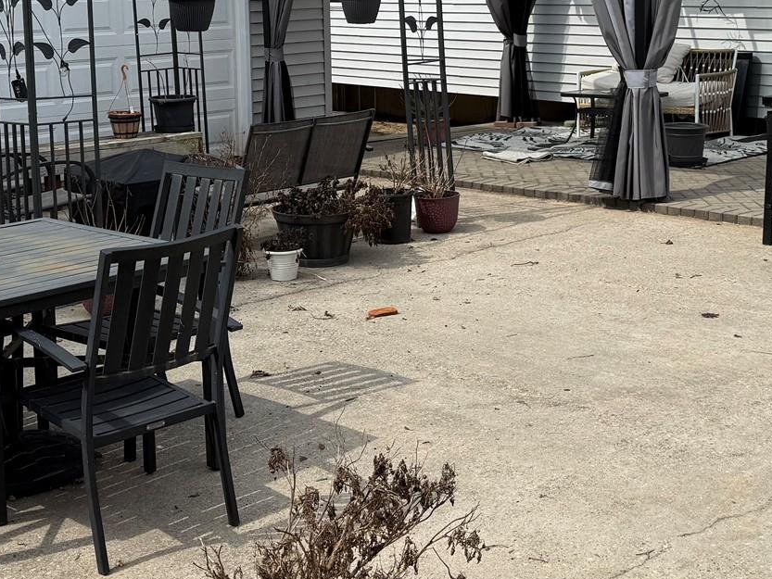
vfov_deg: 24.4
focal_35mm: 59
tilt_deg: -6.2
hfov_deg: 32.7
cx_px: 347
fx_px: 1316
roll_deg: +1.0
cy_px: 118
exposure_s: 1/5714
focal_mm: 6.76
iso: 80
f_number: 1.78
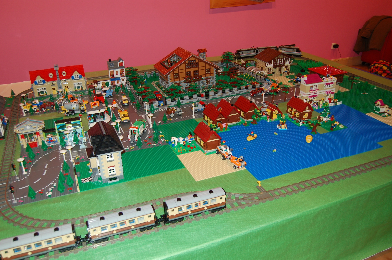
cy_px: 130
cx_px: 196
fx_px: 326
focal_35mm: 30
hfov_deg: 62.0
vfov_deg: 43.5
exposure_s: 1/60
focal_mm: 20
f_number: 3.8
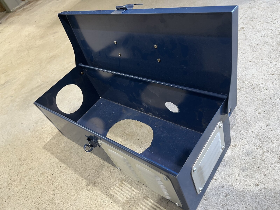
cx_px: 140
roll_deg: +25.5
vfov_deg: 53.1
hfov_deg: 67.3
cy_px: 105
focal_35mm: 26
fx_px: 210
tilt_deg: -42.2
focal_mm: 5.1
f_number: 1.6
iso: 80
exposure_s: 1/50
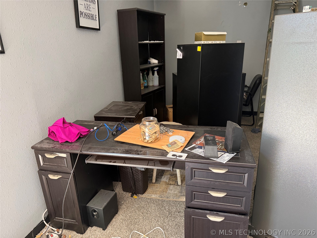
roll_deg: +1.8
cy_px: 119
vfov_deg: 56.8
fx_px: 220
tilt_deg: -20.0
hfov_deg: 71.6
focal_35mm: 24
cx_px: 158
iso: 320
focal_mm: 6.76
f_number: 1.78
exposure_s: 1/60
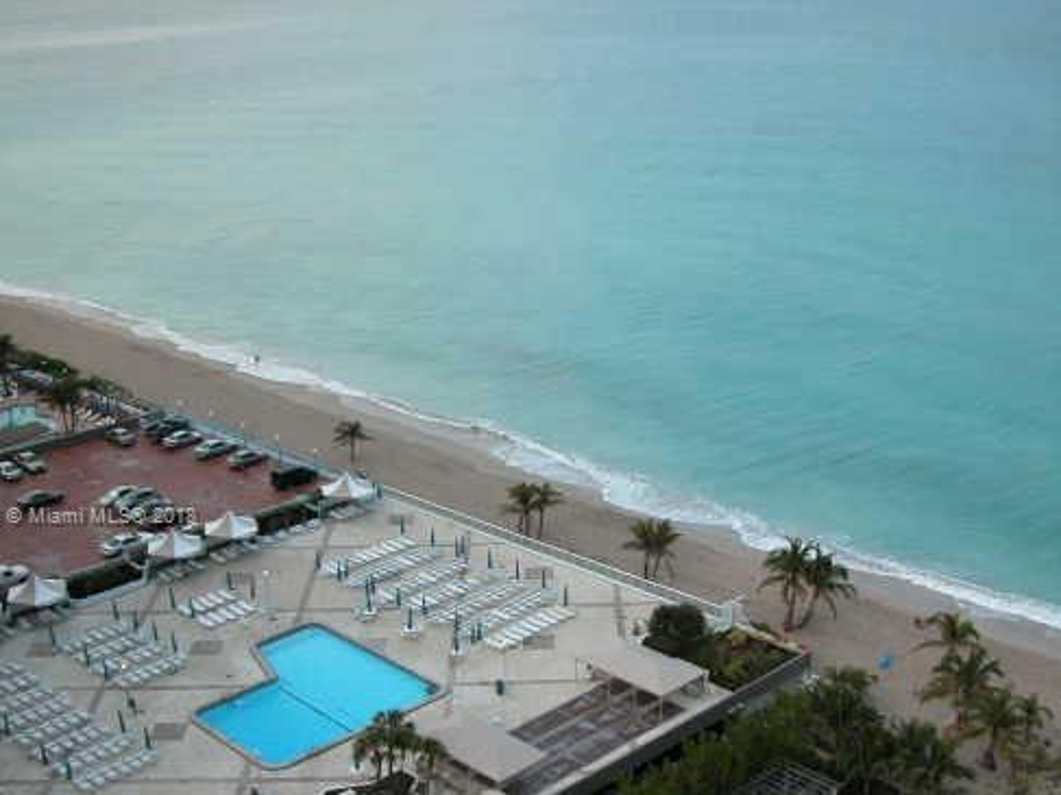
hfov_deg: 41.2
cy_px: 518
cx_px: 593
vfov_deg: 31.3
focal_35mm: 46
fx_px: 1410
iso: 100
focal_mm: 8.9
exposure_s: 1/66.3
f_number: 3.2
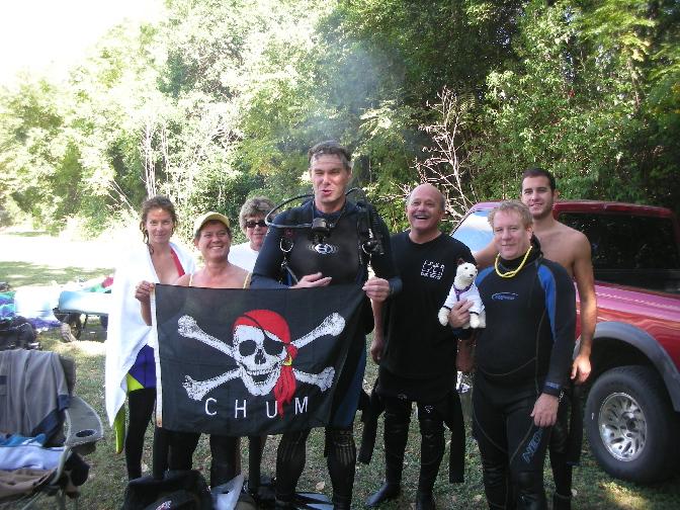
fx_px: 688
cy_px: 255
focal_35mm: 35
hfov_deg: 52.6
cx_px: 340
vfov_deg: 40.7
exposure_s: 1/56.2
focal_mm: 5.8
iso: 50
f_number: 2.8
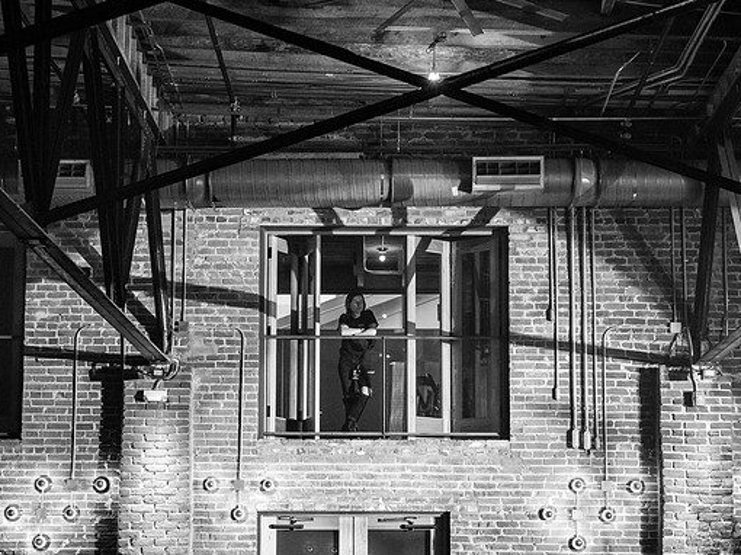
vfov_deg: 15.5
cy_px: 319
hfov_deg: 20.7
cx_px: 356
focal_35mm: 95
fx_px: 2033
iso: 3200
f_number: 5.6
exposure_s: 1/125
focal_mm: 75
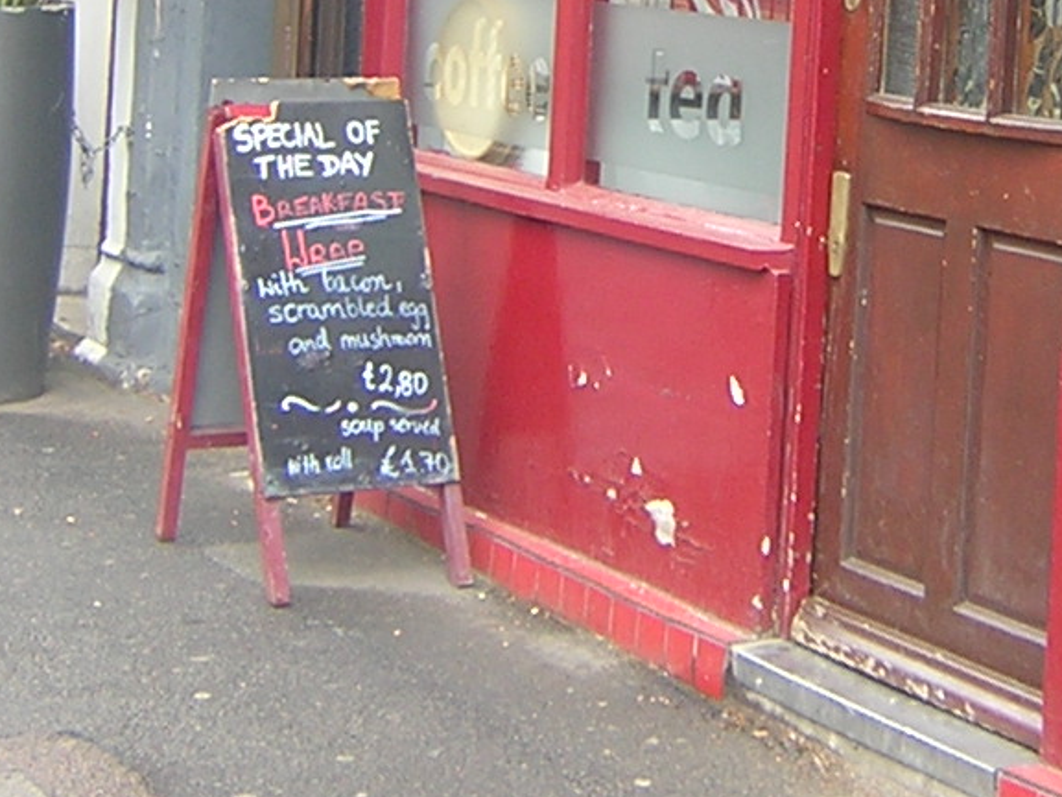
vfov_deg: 14.4
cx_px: 863
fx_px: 3068
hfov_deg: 19.4
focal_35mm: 100
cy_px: -137
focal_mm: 4.7
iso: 100
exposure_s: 1/107
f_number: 2.6
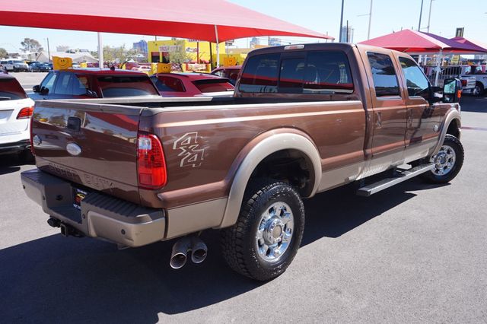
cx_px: 244
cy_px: 162
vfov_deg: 43.6
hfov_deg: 62.0
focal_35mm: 30
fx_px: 406
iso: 100
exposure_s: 1/100
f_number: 9
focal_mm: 20
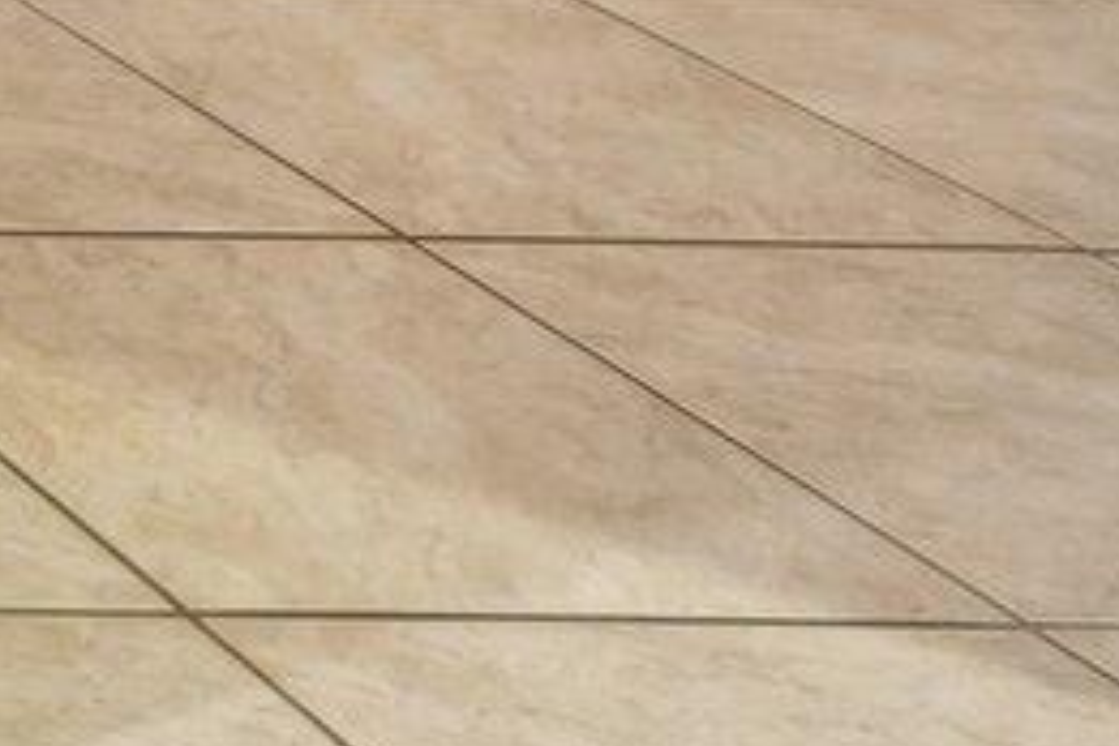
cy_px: -1378
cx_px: -2349
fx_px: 3419
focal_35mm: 110
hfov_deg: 10.9
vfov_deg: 9.9
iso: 400
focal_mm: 14
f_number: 8
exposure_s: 1/5
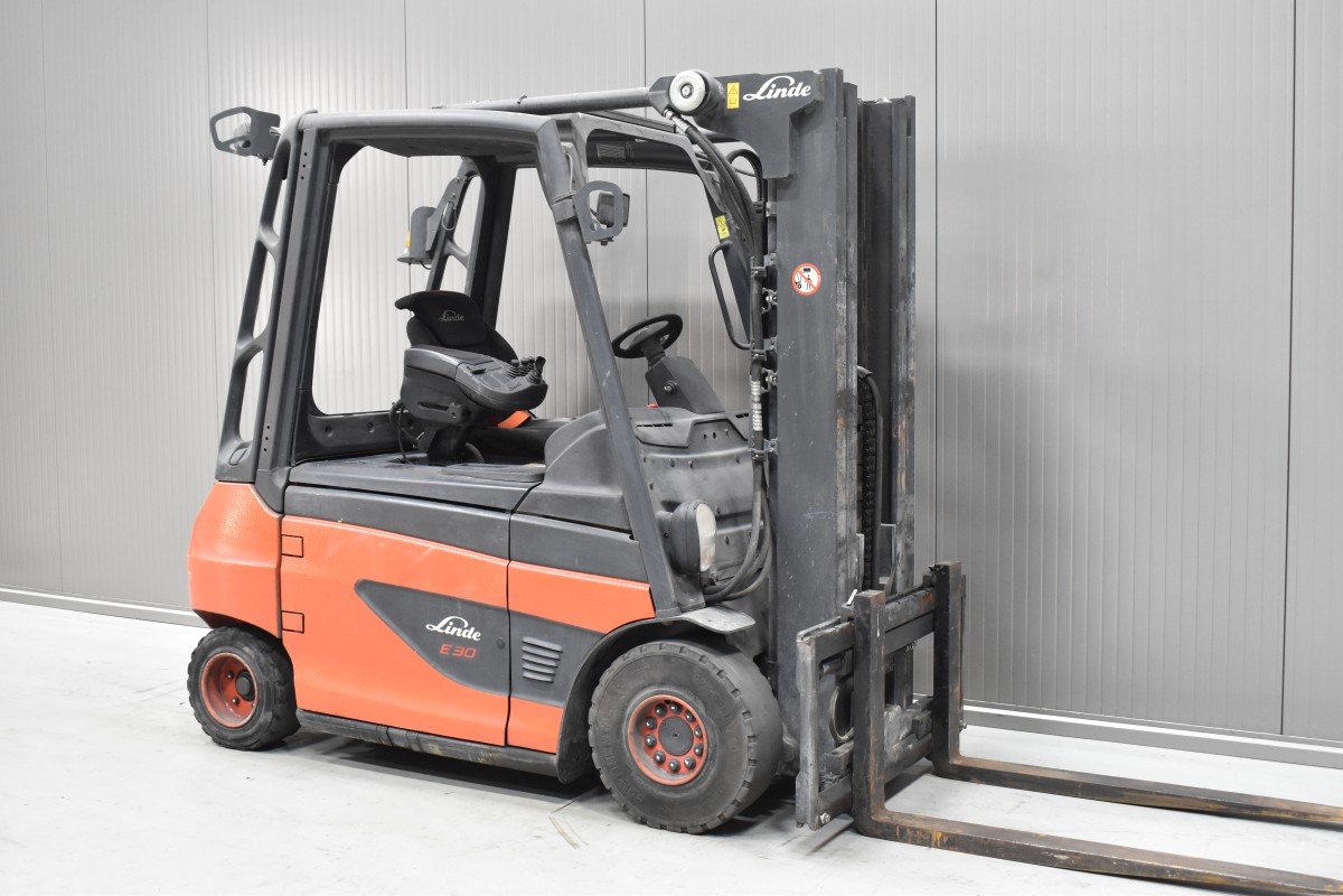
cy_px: 448
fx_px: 1511
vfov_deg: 33.0
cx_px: 672
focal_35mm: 40
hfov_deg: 47.9
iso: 2000
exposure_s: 1/25
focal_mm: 27
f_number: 5.6
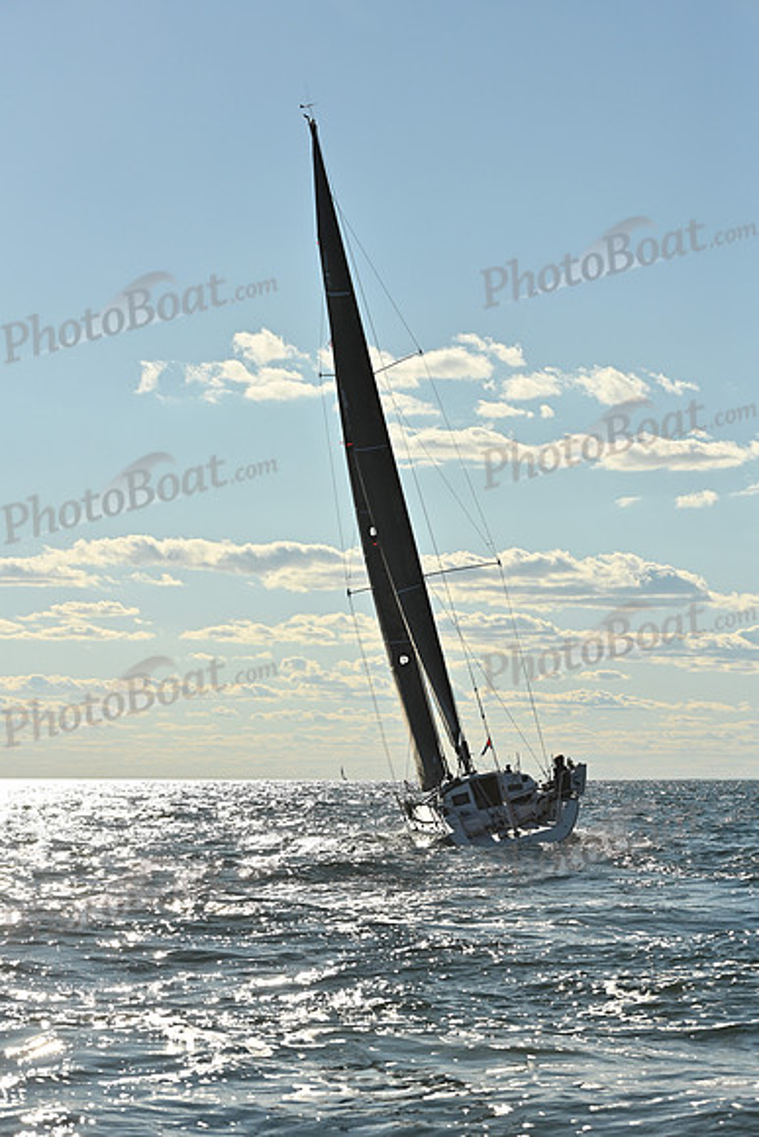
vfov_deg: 21.5
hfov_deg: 14.4
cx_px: 380
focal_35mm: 95
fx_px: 3002
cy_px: 568
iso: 320
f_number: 9
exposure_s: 1/4000
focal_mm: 95
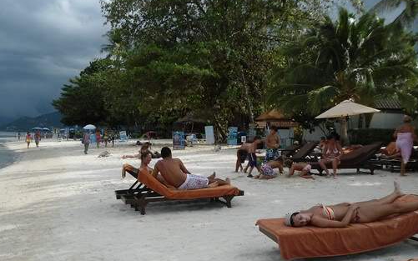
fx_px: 501
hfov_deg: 45.3
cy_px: 172
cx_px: 214
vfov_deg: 29.0
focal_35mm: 44
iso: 80
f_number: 8
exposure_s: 1/200
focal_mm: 4.7
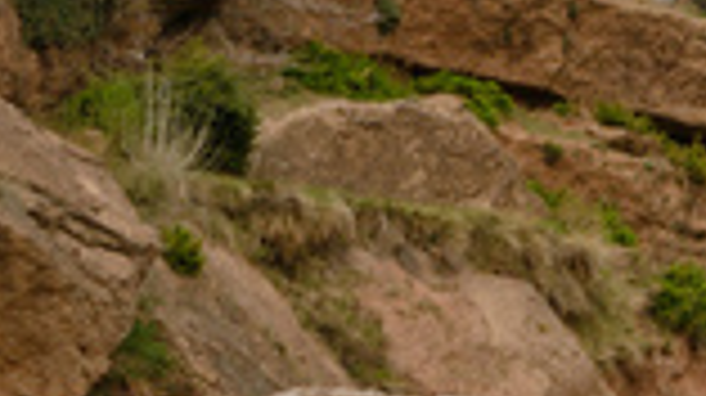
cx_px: 1533
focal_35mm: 187
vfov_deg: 6.3
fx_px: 3498
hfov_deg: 10.4
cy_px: 716
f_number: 11
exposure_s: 1/34
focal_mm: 23
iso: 400
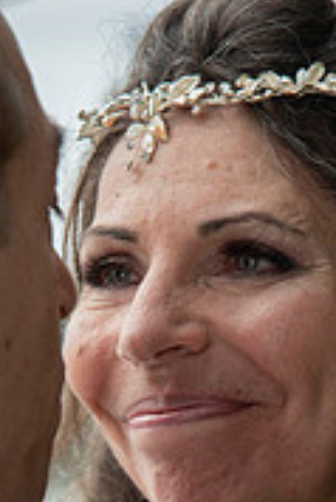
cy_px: 522
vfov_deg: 6.8
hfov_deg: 4.5
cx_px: 181
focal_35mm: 303
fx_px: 4233
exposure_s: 1/200
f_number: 5
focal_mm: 120
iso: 160
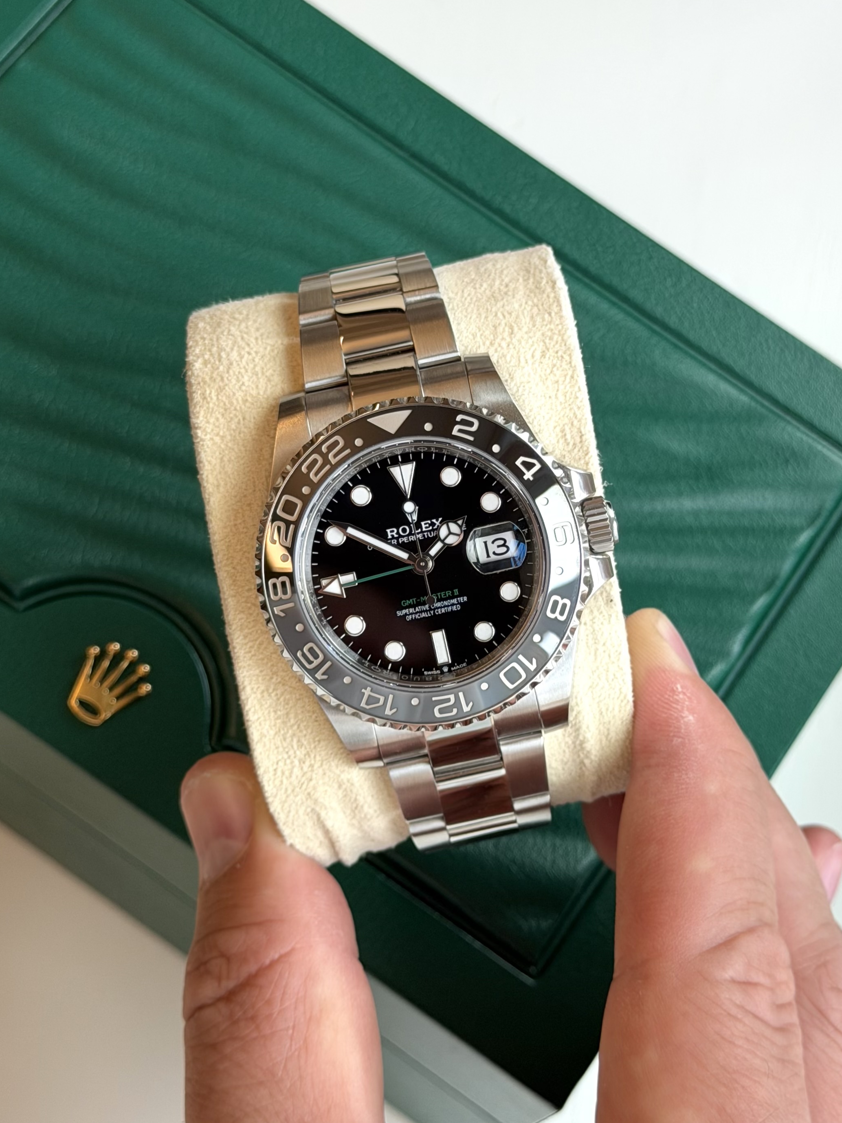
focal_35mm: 49
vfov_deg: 38.9
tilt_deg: -68.0
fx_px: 1590
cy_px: 560
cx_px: 427
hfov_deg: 29.7
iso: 50
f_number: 1.78
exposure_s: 1/206
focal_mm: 6.76
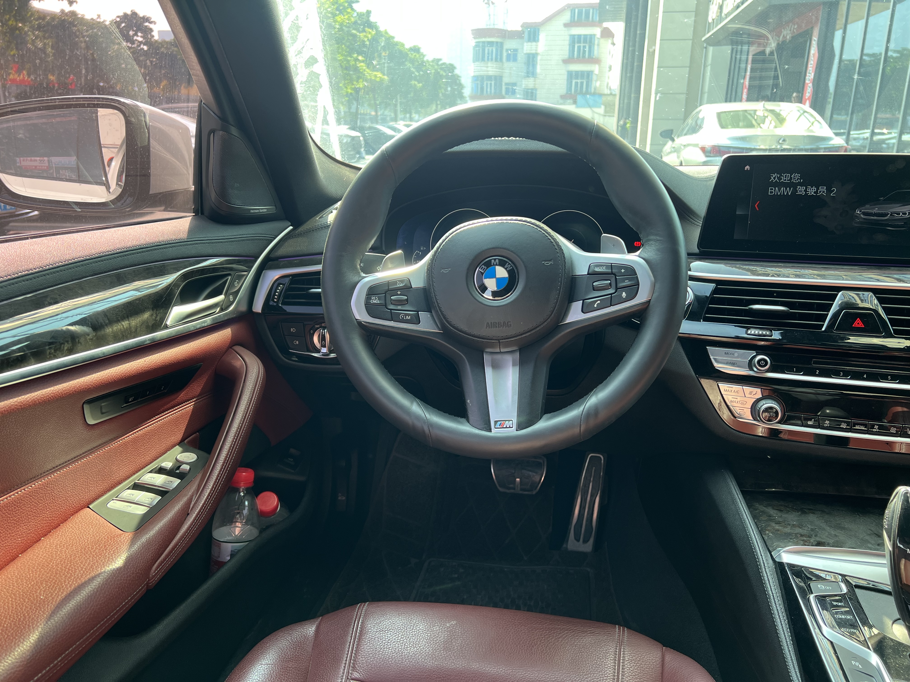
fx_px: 683
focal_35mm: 26
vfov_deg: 53.1
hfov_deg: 67.3
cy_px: 341
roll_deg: -0.8
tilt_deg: -17.1
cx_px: 455
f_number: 1.5
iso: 64
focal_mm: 5.7
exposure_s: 1/130
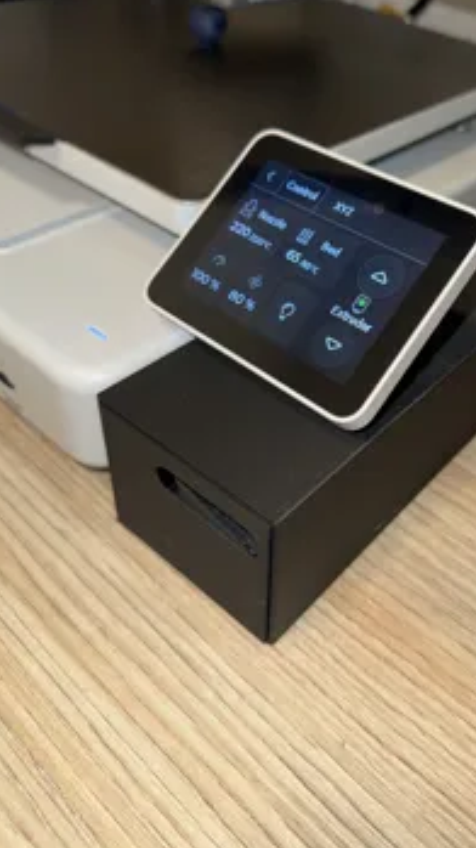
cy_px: 374
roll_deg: -5.9
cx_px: 321
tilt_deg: -38.7
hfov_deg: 38.4
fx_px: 674
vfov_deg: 64.1
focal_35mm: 30
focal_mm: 6.76
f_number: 1.78
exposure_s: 1/38
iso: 50
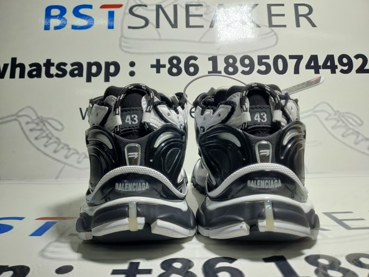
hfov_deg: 67.3
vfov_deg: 53.1
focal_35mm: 26
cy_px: 138
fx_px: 277
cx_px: 184
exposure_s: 1/576
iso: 50
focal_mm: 4.3
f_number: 1.5
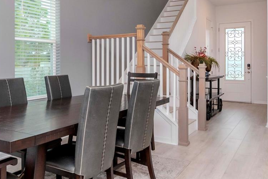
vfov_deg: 37.6
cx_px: 109
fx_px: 261
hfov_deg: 54.0
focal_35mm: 35
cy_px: 69
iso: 800
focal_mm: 11
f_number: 7.1
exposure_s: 1/100
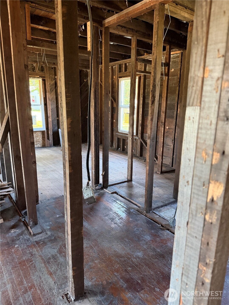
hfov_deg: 56.8
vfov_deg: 71.6
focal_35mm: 24
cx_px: 114
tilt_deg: -13.4
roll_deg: -1.2
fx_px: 212
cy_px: 152
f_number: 1.78
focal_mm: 6.76
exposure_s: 1/59
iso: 800
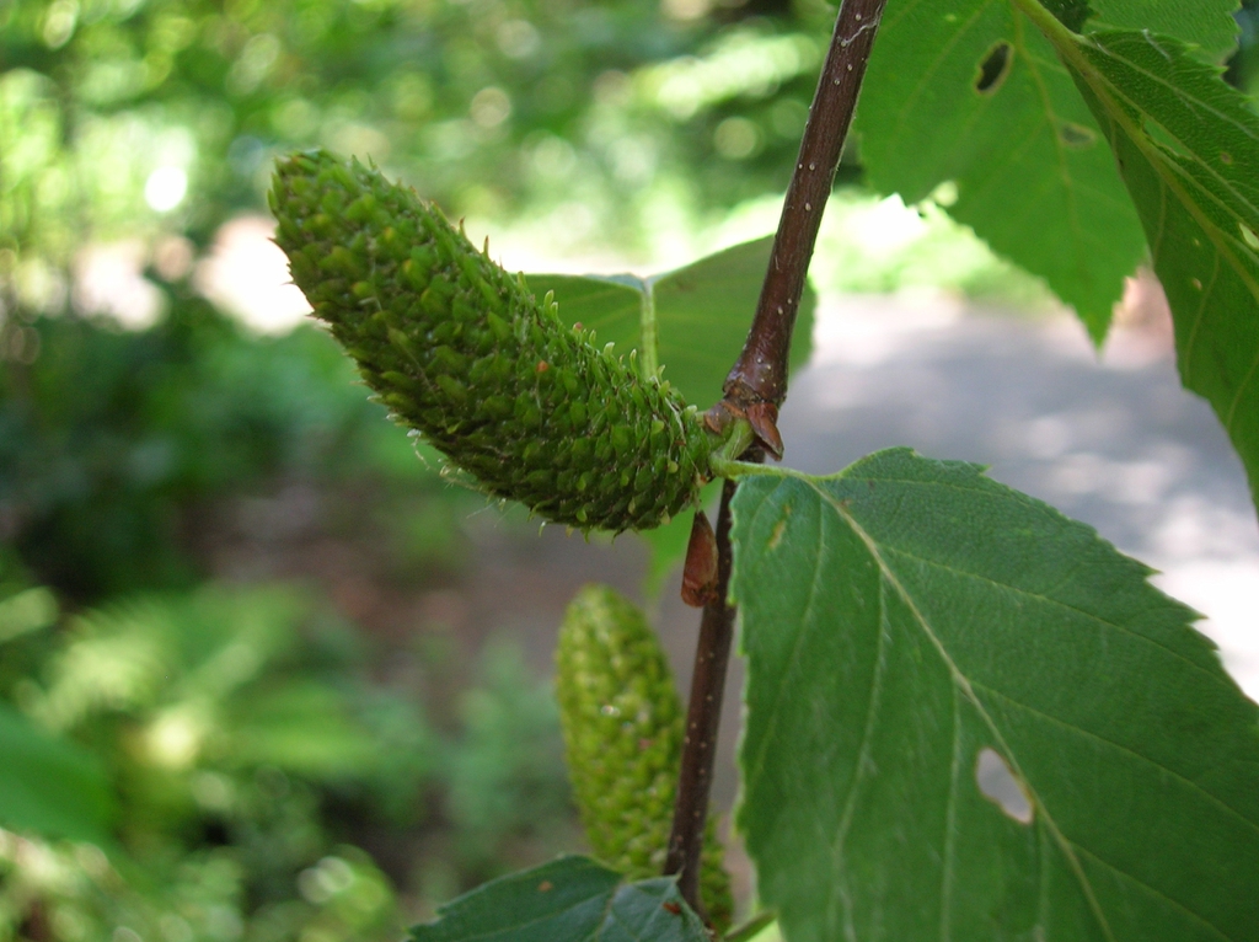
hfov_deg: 41.3
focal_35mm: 46
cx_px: 630
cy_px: 471
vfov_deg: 31.5
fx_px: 1671
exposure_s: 1/39.5
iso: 50
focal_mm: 7.7
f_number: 3.2
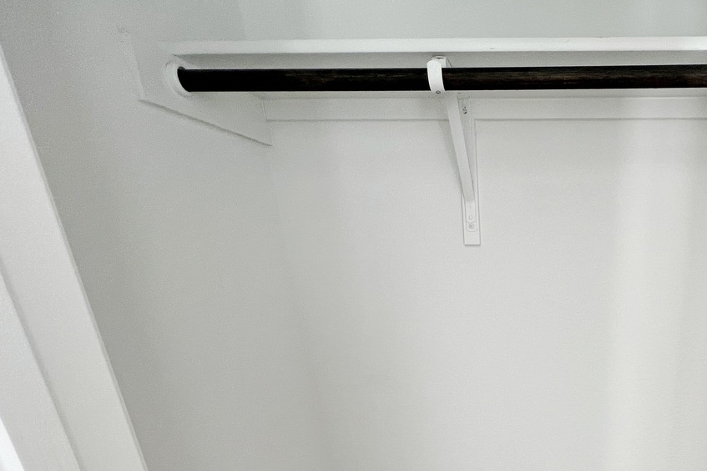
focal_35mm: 23
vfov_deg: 47.6
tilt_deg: -23.2
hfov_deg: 70.0
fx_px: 451
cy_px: 449
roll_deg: -1.5
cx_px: 547
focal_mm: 1.57
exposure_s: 1/120
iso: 80
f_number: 1.8
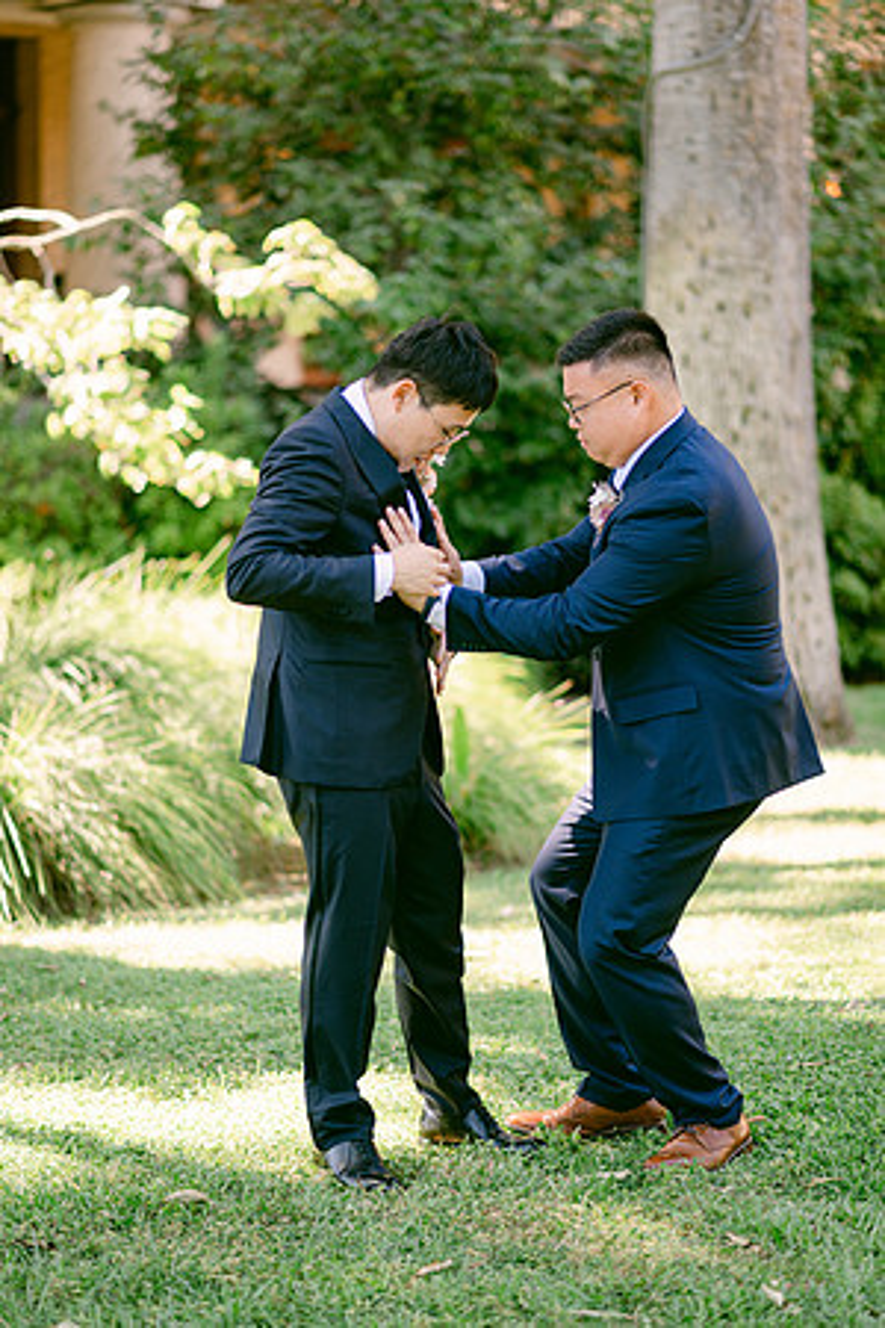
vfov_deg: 23.9
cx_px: 442
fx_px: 3134
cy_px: 664
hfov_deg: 16.1
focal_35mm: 85
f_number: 1.8
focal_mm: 85
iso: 80
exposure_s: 1/320
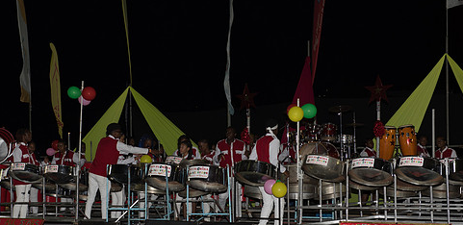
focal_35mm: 79
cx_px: 191
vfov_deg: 13.6
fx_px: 940
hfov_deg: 27.6
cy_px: 166
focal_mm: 60
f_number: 5.6
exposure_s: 1/125
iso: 320
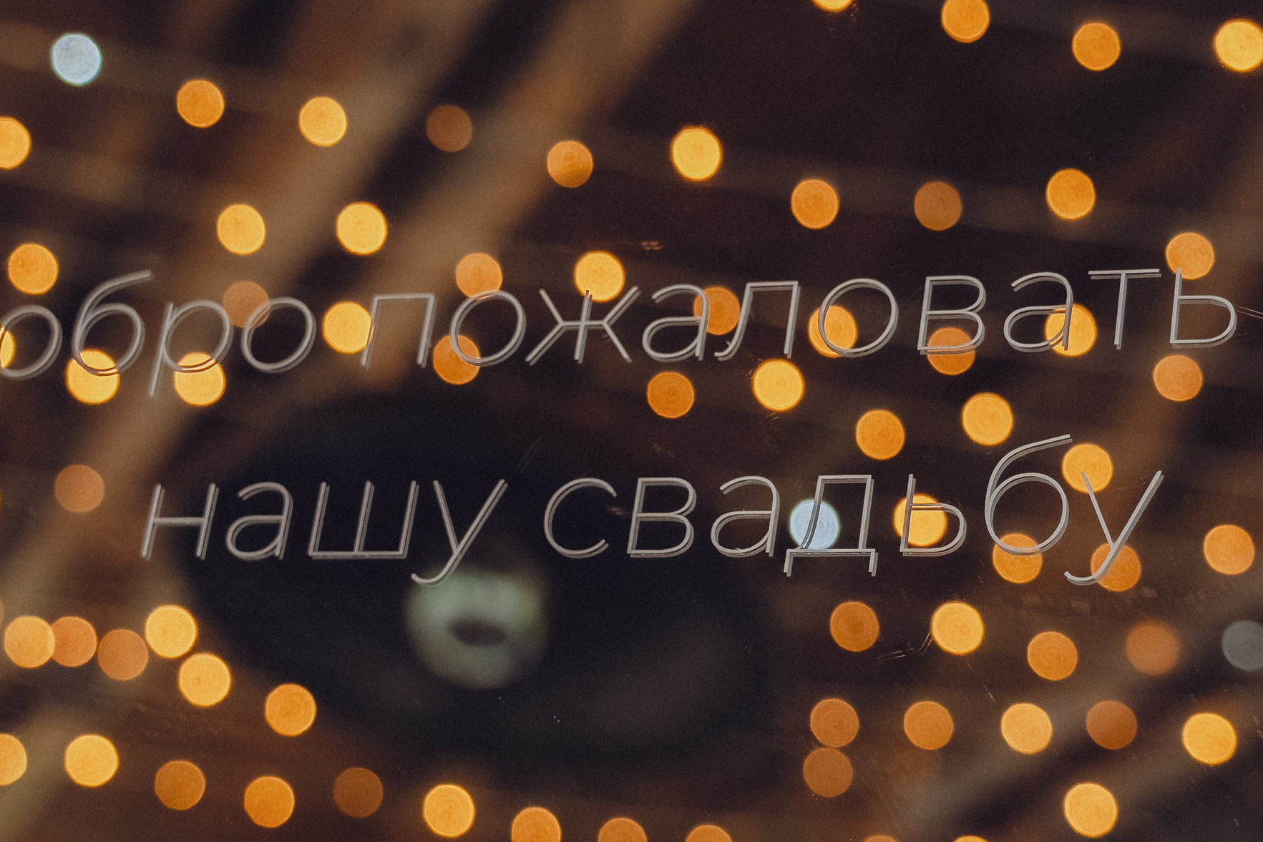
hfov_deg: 21.7
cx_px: 625
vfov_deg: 14.5
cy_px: 519
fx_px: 3297
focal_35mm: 94
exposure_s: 1/100
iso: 1000
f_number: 4
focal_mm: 51
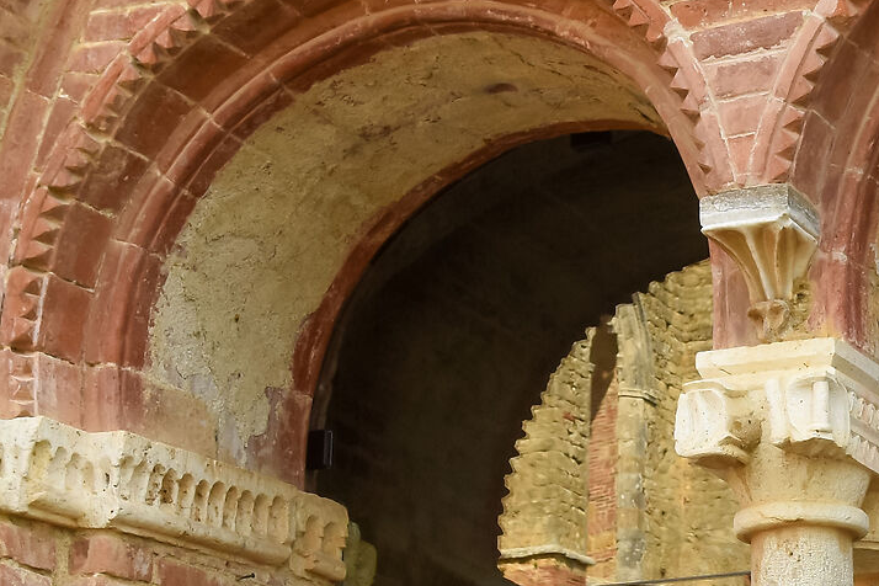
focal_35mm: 121
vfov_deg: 11.1
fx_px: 2954
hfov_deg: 16.6
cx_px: 856
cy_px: 705
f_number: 8
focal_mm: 24
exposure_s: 1/80
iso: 250
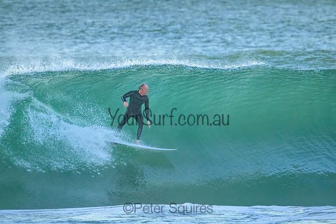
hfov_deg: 2.6
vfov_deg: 1.7
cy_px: 112
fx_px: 7468
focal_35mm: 800
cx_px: 168
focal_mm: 800
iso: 8000
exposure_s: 1/1250
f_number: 11
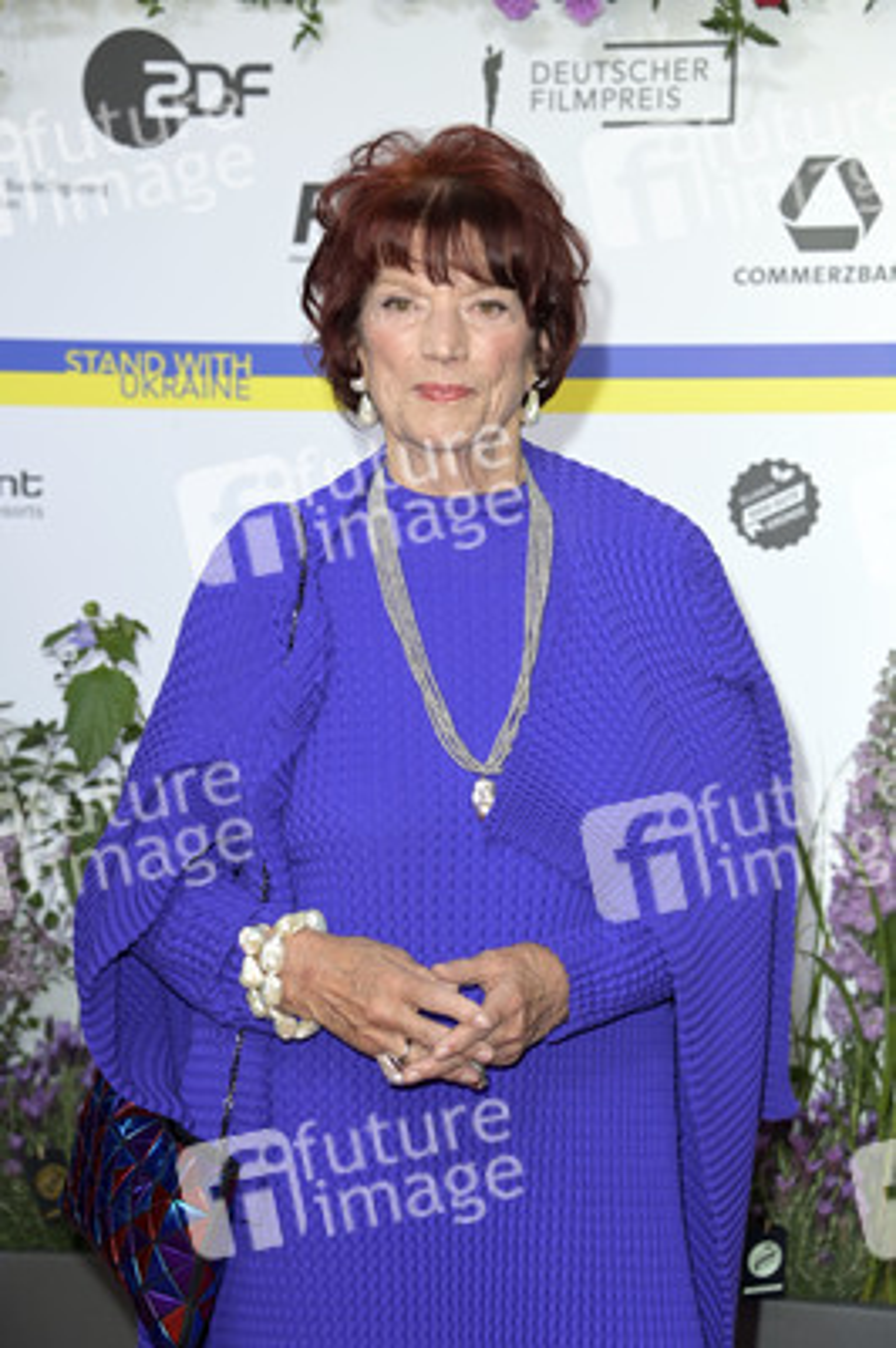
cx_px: 448
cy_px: 674
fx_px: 3665
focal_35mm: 98
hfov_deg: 13.9
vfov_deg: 20.8
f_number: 6.3
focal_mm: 98
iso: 640
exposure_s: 1/250
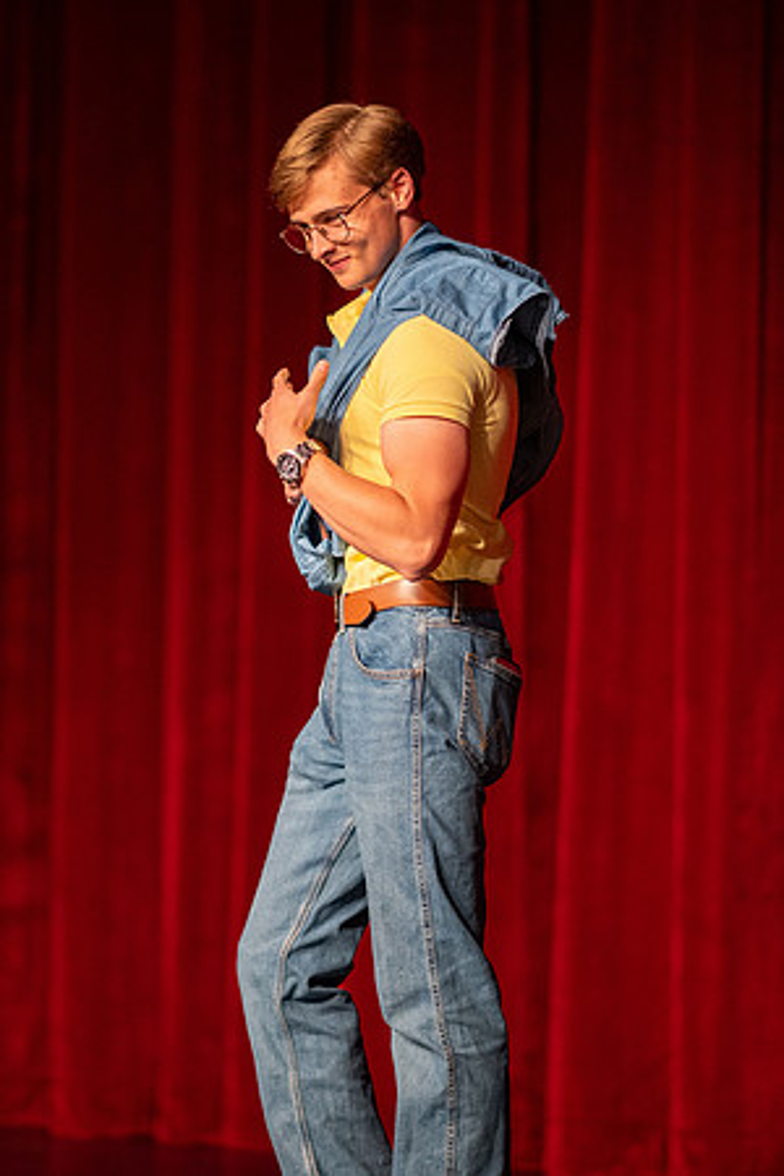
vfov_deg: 11.9
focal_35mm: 172
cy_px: 534
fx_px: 5623
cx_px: 284
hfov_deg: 8.0
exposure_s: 1/1000
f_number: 1.4
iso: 1600
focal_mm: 105
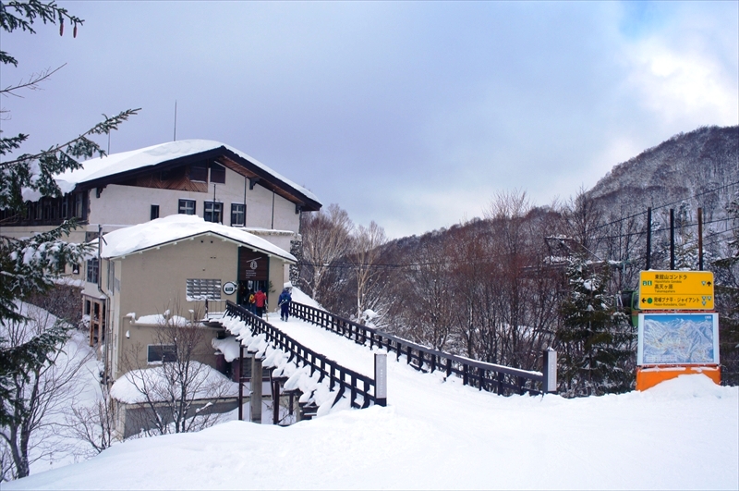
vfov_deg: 39.9
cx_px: 370
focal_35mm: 33
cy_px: 246
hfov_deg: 57.3
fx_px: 676
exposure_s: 1/500
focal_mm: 22
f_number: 7.1
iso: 200
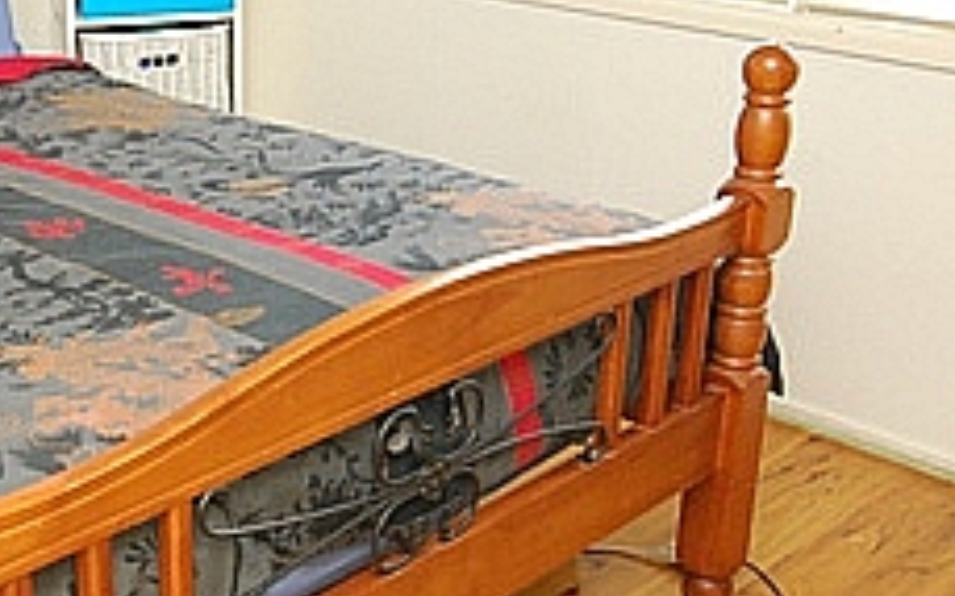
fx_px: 1561
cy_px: 271
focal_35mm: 60
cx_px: 142
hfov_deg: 32.7
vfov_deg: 21.6
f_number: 4.8
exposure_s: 1/60
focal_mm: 14
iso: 800
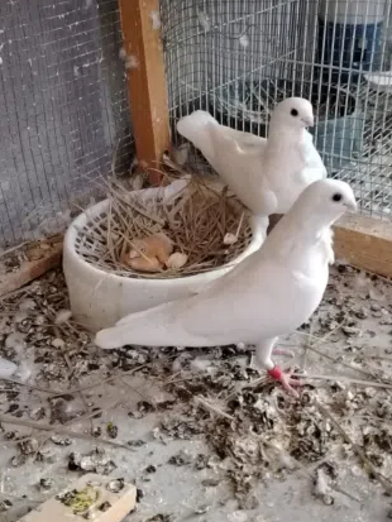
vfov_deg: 46.8
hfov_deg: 36.0
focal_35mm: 40
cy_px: 256
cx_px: 204
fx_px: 604
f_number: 1.75
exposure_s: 1/33.3
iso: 1734
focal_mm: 5.25
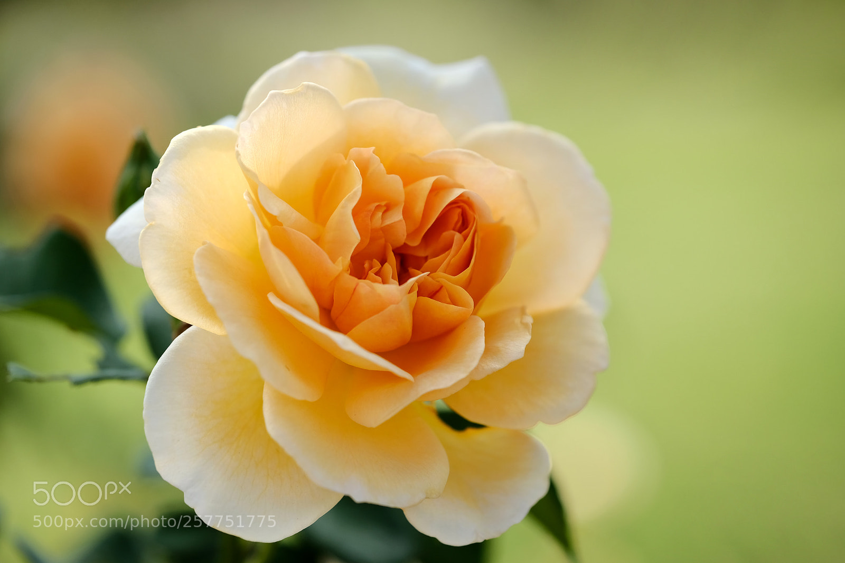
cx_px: 422
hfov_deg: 17.1
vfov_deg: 11.4
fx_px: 2816
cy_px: 282
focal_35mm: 120
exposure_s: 1/1000
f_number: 4
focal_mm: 80
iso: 200
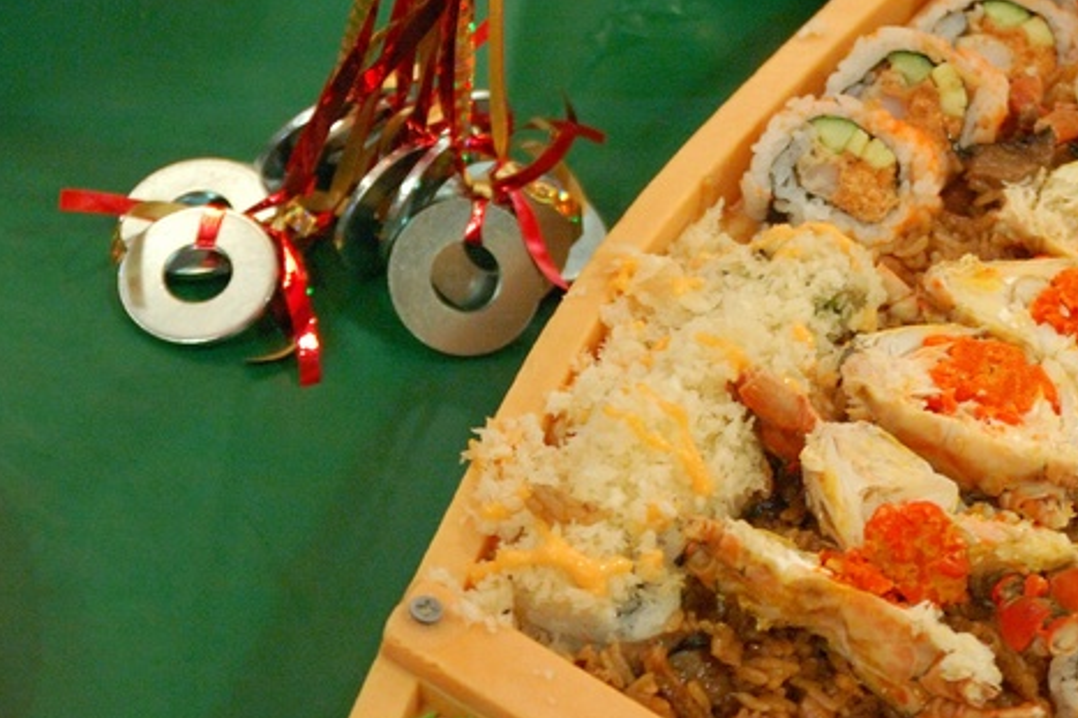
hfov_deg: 17.6
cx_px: 909
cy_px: 523
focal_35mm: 115
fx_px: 3445
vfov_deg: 11.9
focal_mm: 35
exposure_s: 1/40
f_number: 2.8
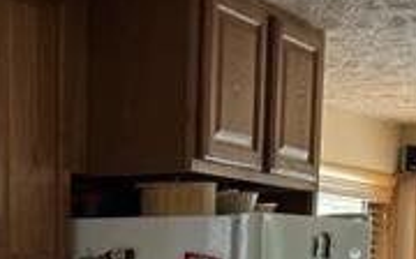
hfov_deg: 20.9
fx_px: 1110
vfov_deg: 12.4
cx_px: 65
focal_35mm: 98
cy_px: 432
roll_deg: -0.6
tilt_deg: -8.1
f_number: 1.5
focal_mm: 5.7
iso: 125
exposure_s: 1/67
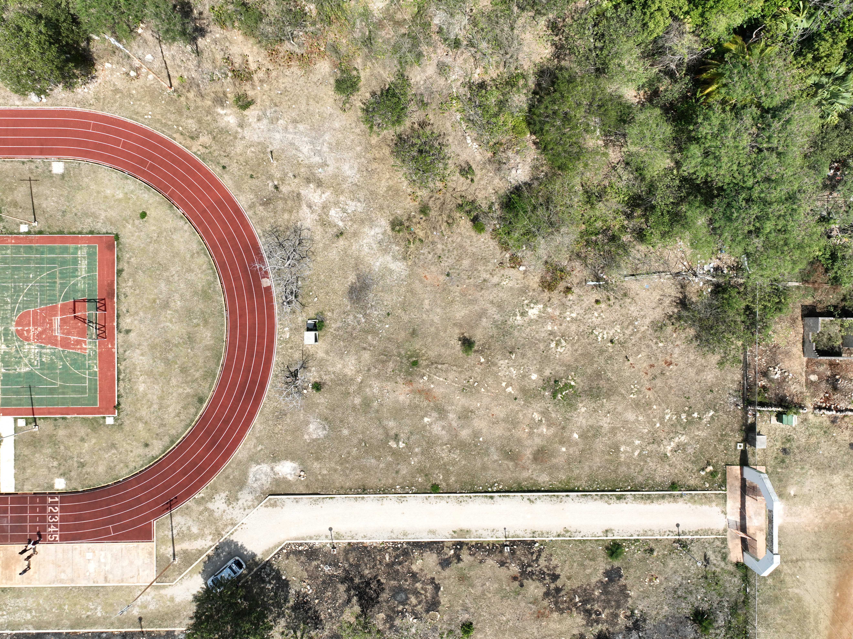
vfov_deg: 56.8
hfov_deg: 71.6
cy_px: 320
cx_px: 426
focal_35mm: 24
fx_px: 591
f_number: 2.8
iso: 100
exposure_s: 1/1250
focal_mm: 12.29
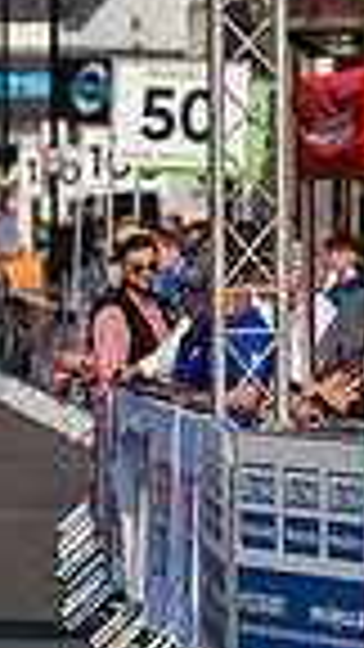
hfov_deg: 1.5
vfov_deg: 2.7
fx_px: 13641
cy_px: 367
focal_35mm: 795
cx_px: -297
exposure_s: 1/1000
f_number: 5
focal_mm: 188
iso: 160
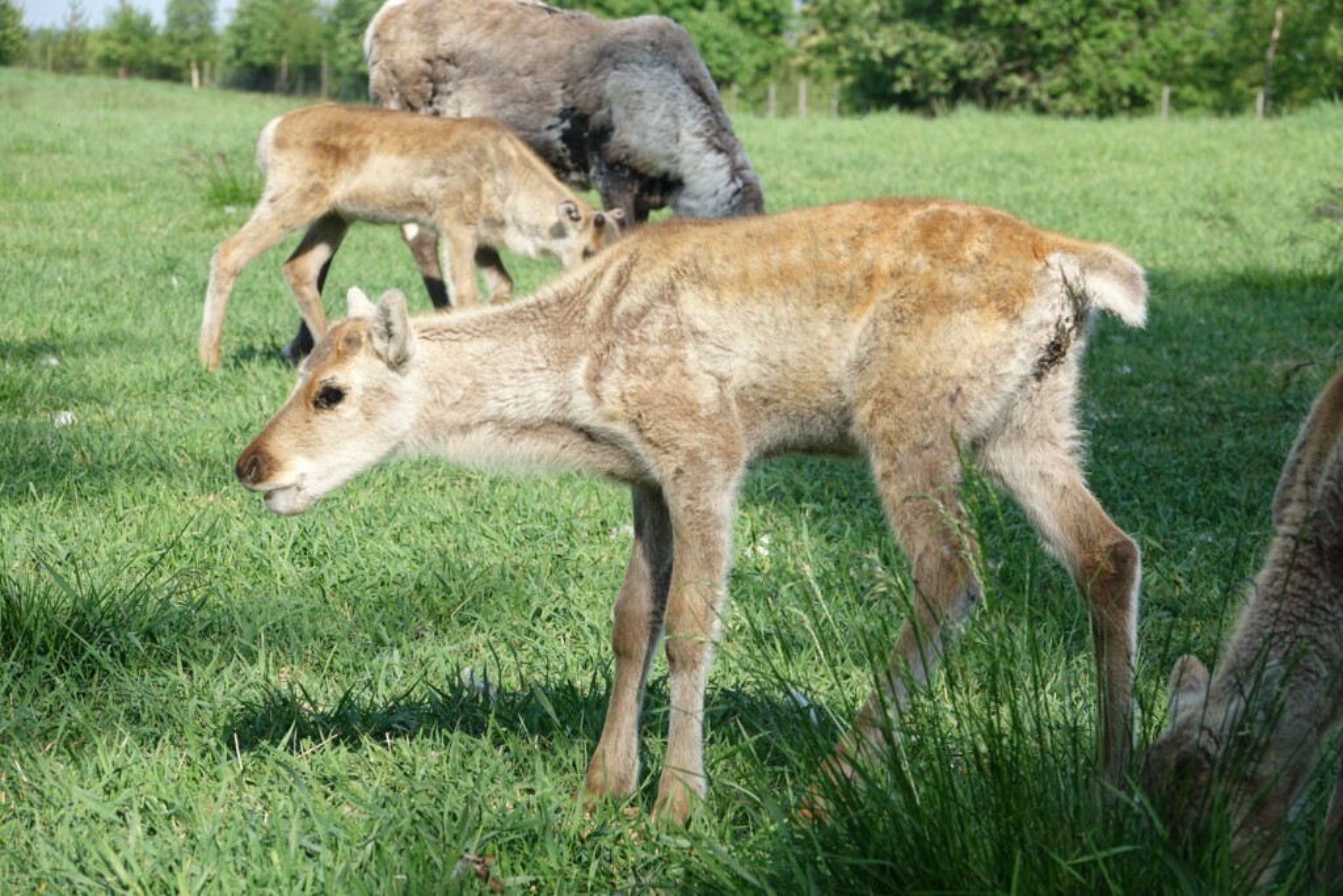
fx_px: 4738
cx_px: 672
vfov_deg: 10.8
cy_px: 448
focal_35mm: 127
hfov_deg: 16.1
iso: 100
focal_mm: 46.41
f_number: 4
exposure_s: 1/400
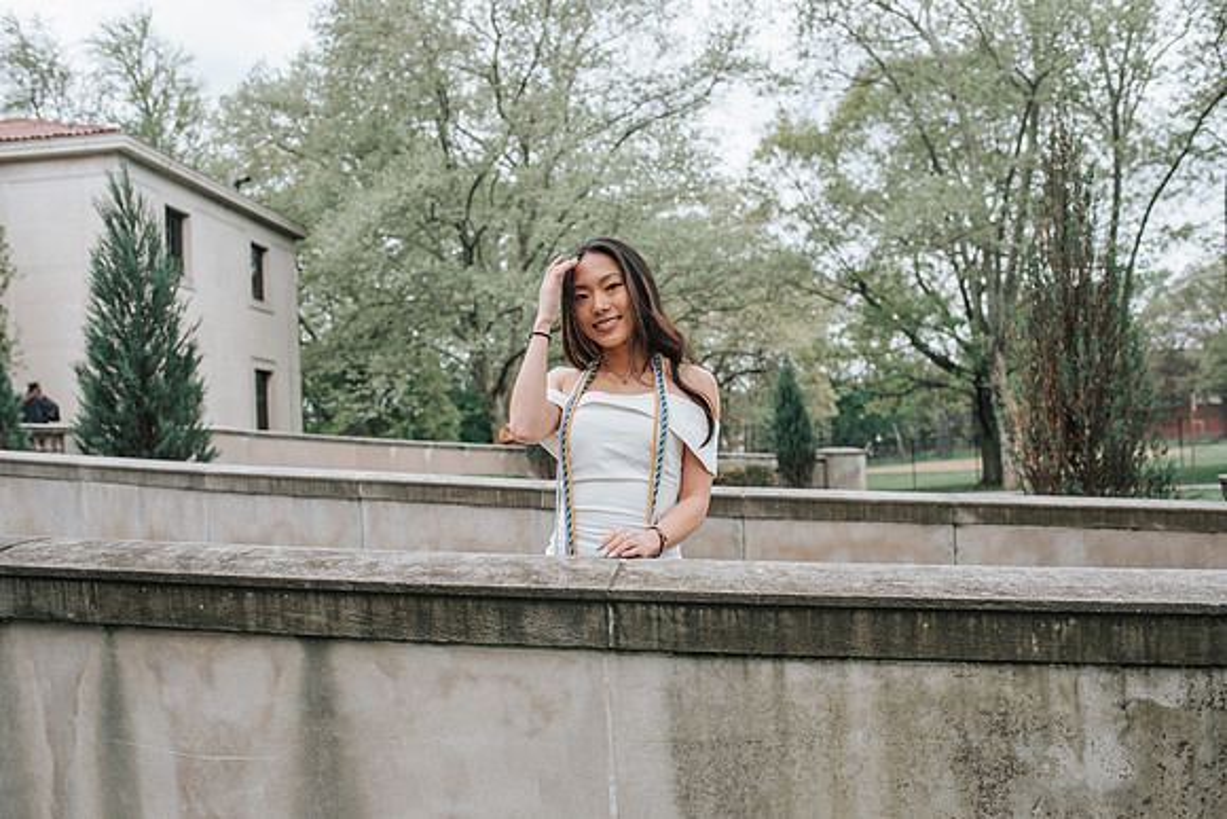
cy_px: 410
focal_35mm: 35
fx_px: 1193
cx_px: 614
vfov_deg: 37.9
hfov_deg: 54.4
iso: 250
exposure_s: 1/500
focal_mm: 35
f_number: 4
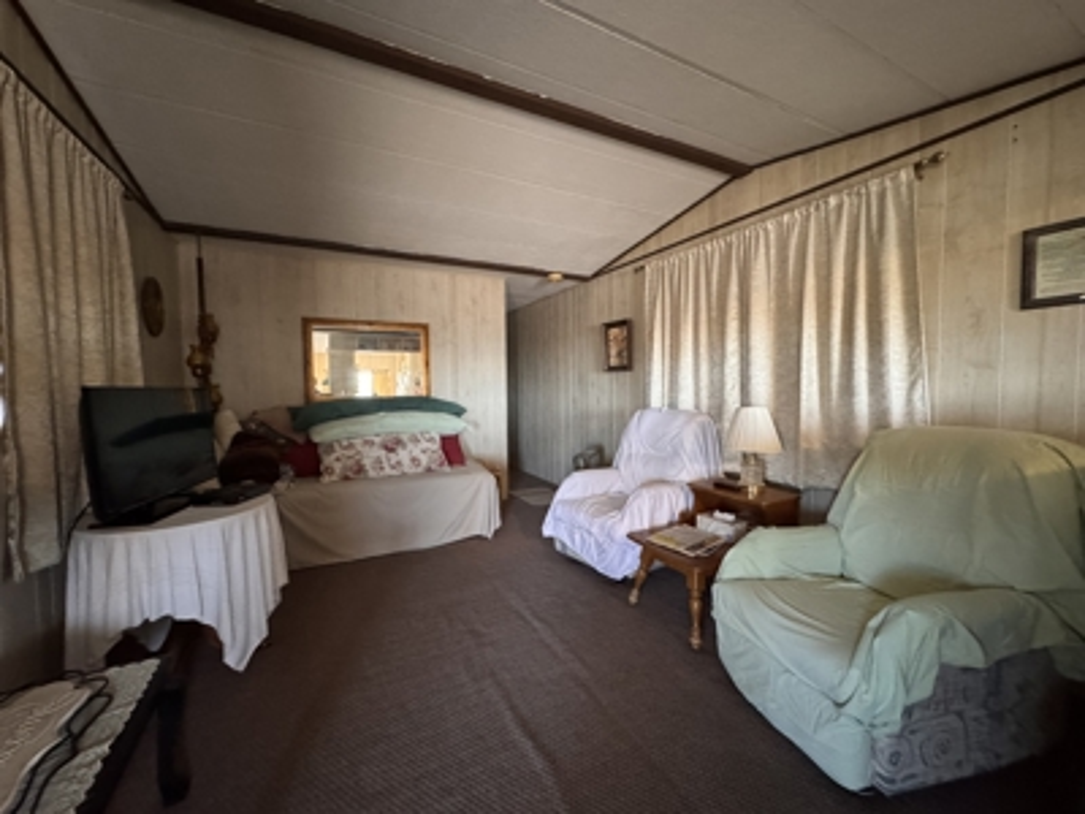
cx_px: 542
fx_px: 439
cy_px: 407
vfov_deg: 85.7
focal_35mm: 14
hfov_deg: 102.1
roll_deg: +0.2
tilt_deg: -3.2
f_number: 2.2
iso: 1000
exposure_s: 1/60
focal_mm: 2.22
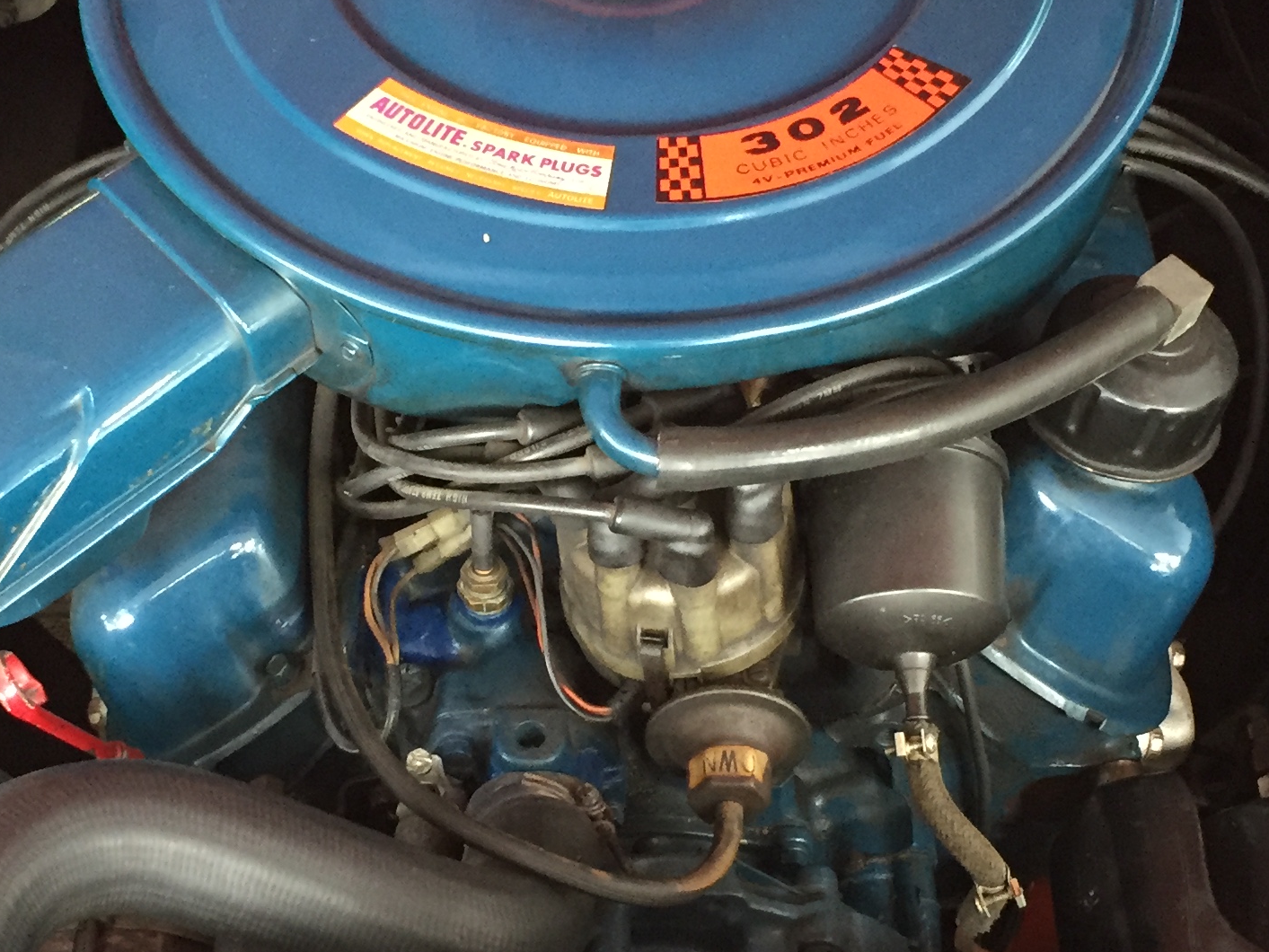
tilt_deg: -51.5
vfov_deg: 21.9
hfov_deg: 29.0
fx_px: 2456
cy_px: 527
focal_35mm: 67
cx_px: 577
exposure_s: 1/30
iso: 200
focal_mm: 4.15
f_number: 2.2
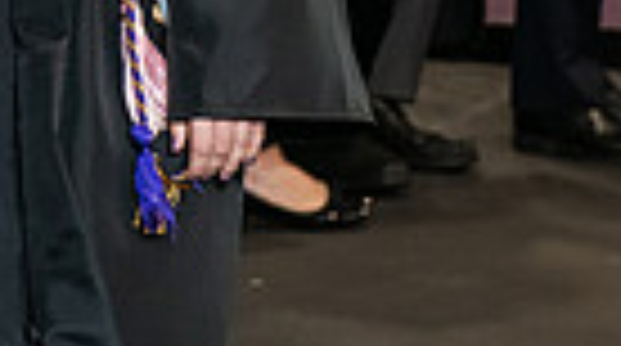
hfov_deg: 6.9
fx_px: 5078
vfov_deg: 3.8
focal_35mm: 309
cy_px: -479
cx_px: -292
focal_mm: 70
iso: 2500
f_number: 5
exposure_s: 1/200
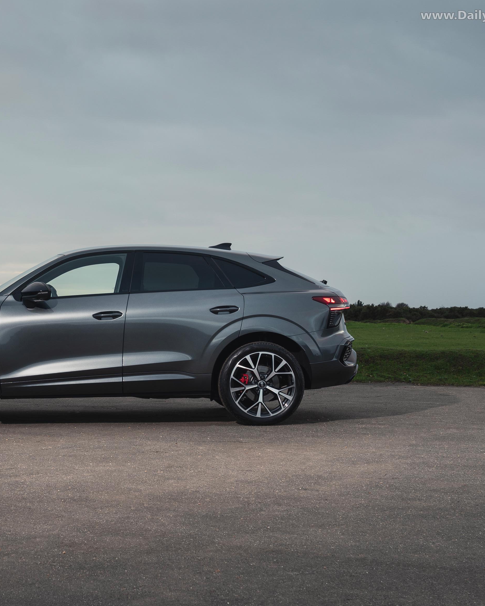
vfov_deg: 29.1
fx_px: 1166
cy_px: 303
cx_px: 100
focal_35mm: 65
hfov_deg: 23.2
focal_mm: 46
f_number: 9
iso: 100
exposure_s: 1/15
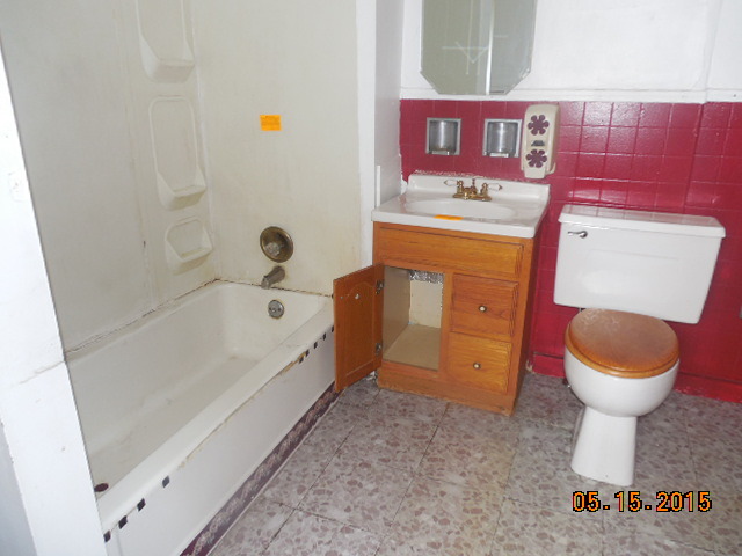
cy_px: 278
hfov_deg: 69.4
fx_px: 536
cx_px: 371
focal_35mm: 25
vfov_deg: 54.9
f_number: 3.3
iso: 200
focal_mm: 4.5
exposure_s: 1/25
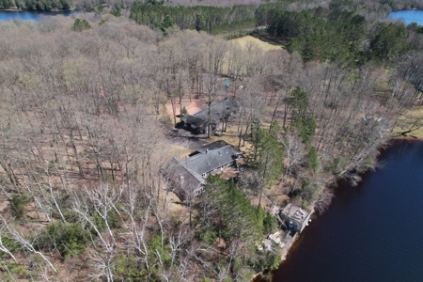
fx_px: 258
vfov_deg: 57.2
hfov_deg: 78.6
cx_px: 212
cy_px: 141
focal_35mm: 22
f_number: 2.8
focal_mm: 8.38
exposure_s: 1/30
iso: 100
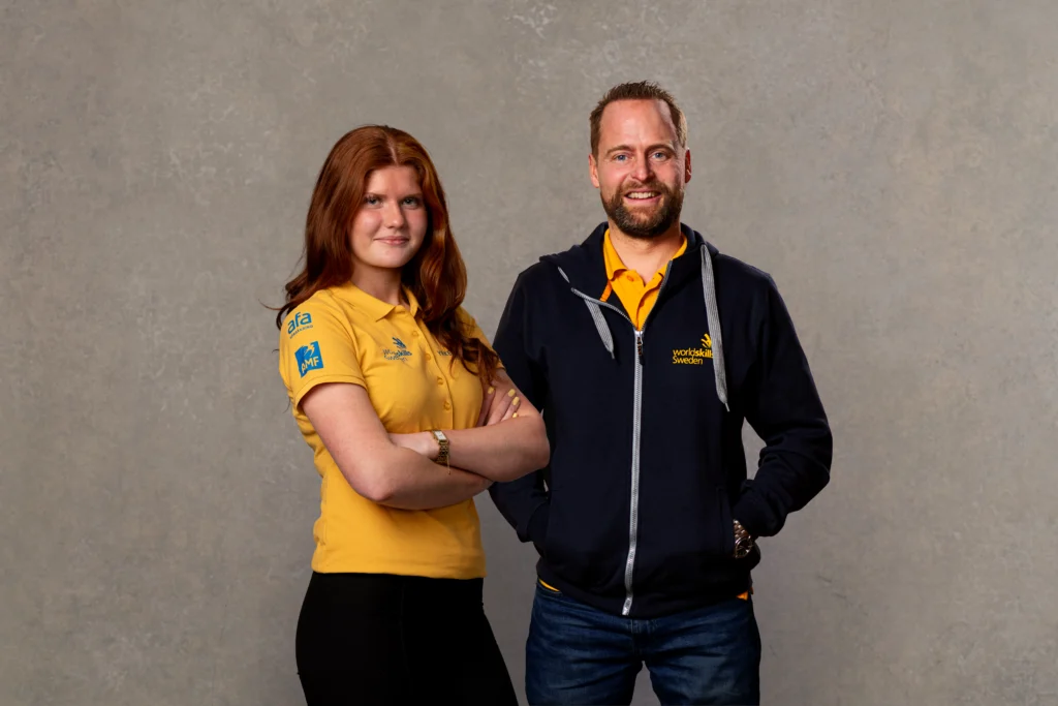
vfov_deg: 16.1
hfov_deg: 23.9
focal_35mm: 85
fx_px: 2498
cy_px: 353
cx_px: 529
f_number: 5.6
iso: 100
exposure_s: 1/200
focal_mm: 85
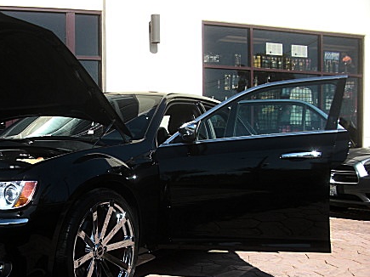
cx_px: 99
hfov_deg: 35.5
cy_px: 195
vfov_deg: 27.3
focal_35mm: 53
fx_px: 566
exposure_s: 1/500
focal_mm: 6.3
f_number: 2.8
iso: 50
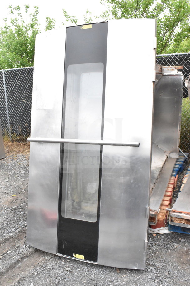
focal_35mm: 33
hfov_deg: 40.0
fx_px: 261
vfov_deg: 57.2
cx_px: 95
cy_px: 143
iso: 6400
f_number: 16
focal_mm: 22
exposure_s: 1/1000
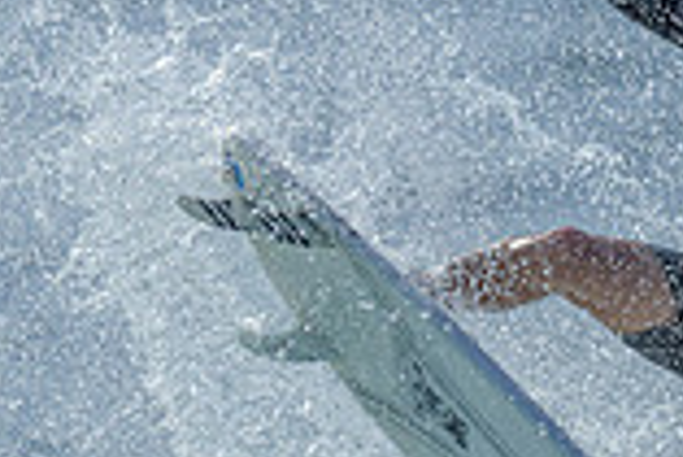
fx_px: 56057
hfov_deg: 0.7
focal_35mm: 2952
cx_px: 1009
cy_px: 655
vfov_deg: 0.5
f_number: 6.3
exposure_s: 1/2000
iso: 125
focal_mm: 800
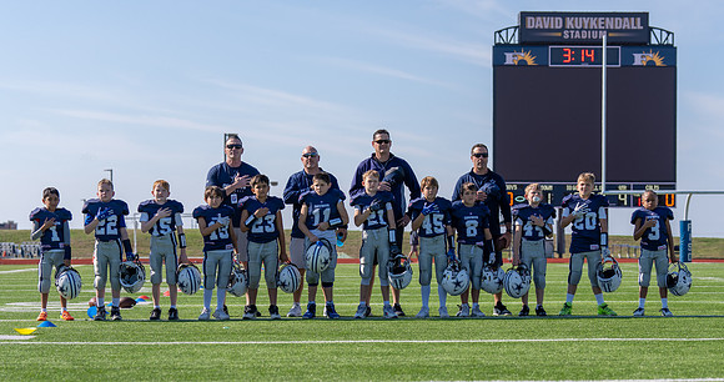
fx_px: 1861
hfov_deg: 22.0
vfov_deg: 11.7
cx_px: 409
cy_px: 284
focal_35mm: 98
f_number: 3.5
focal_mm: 70
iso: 100
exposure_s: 1/1000
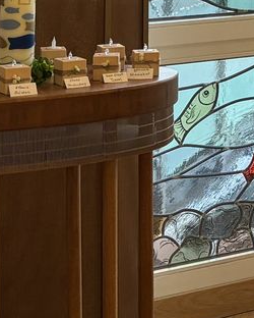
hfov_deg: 9.1
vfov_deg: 12.0
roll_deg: -1.0
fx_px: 1464
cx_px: 573
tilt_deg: -1.9
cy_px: -98
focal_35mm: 156
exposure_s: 1/100
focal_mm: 5.96
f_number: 1.6
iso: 64
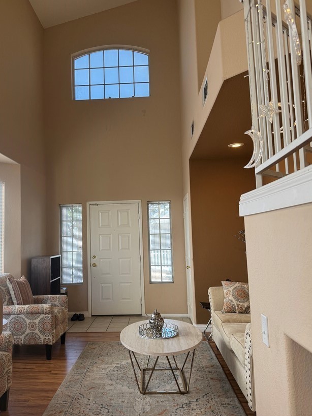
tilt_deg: +4.9
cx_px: 126
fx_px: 361
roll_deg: +2.1
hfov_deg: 46.5
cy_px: 211
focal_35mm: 30
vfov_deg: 60.0
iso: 125
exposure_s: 1/120
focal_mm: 6.76
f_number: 1.78
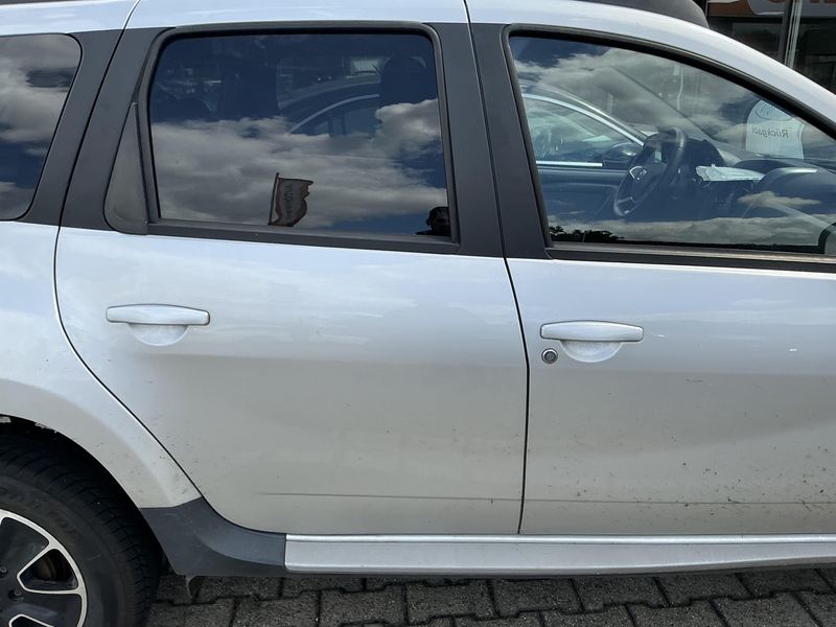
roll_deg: -0.3
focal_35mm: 28
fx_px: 676
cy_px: 314
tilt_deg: -12.4
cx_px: 418
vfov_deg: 49.7
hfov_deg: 63.4
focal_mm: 3
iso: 25
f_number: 1.8
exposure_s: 1/898
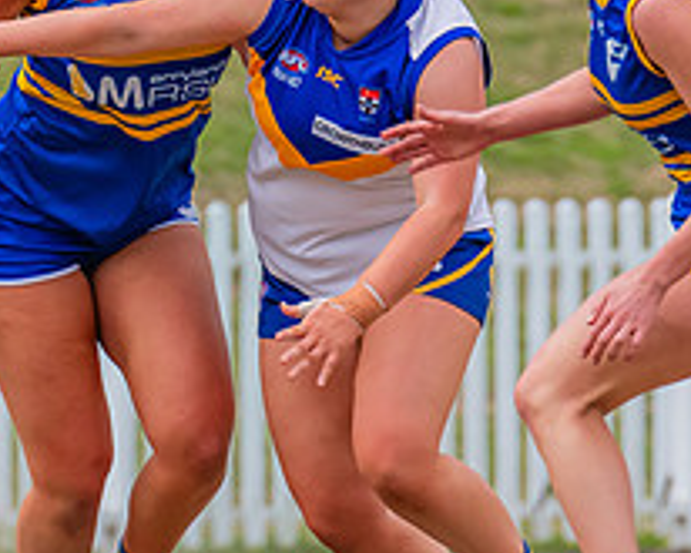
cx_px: 10
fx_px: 32144
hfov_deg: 1.2
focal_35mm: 1571
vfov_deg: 1.0
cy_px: 278
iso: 800
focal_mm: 420
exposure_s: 1/1250
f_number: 8
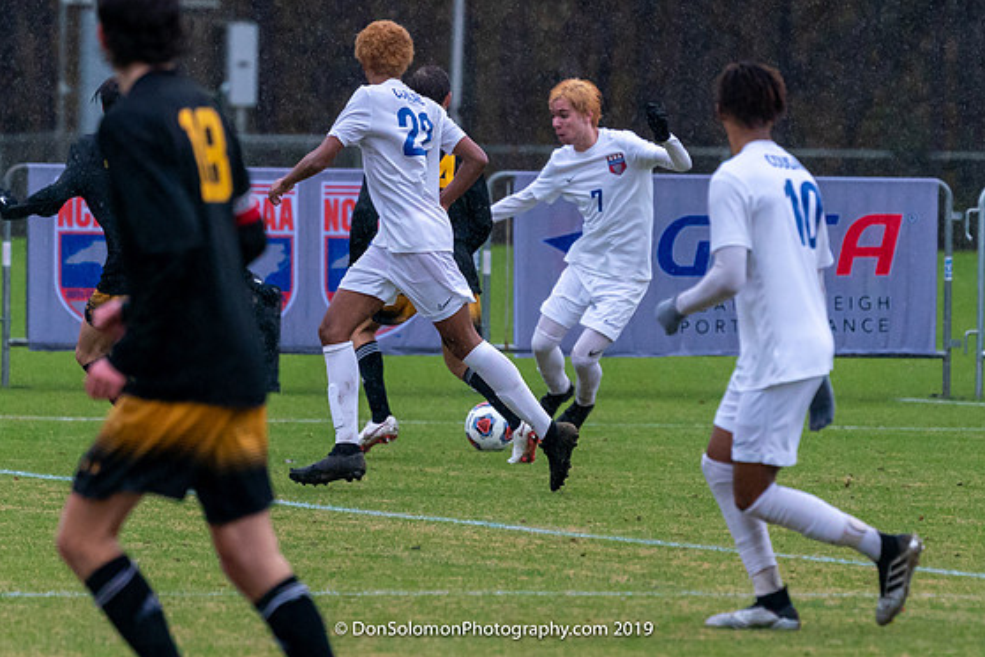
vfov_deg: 2.2
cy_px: 336
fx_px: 17181
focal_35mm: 628
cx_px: 619
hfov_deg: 3.3
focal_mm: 315
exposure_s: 1/1000
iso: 3200
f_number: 5.6
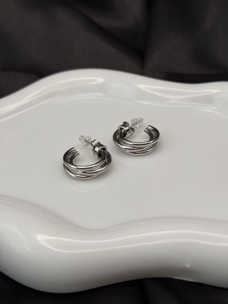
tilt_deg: -36.9
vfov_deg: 39.7
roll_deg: +4.3
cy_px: 152
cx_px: 114
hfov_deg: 30.3
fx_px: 422
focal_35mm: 48
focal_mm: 6.76
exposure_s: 1/70
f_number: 1.78
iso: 80
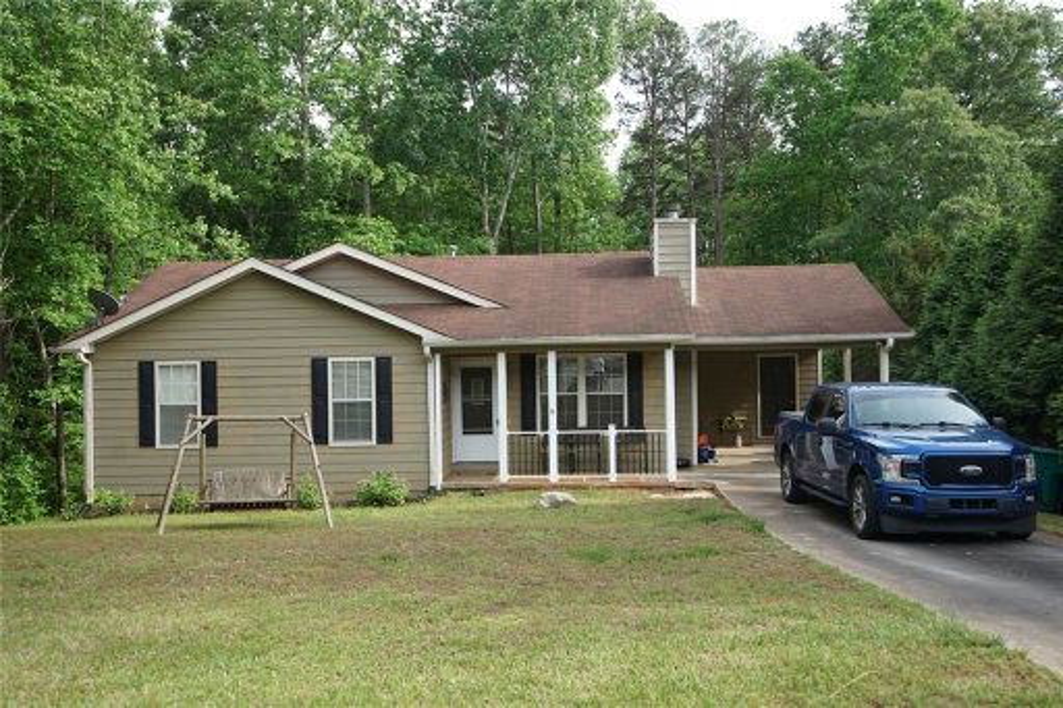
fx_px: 974
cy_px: 354
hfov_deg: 57.2
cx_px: 532
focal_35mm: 33
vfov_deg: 39.9
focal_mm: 33
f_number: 5.6
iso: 100
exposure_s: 1/125
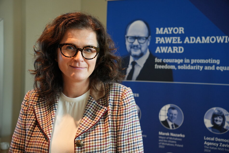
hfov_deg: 39.6
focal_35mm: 50
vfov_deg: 27.0
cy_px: 76
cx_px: 114
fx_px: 318
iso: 1600
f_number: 3.2
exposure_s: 1/160
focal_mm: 33.3
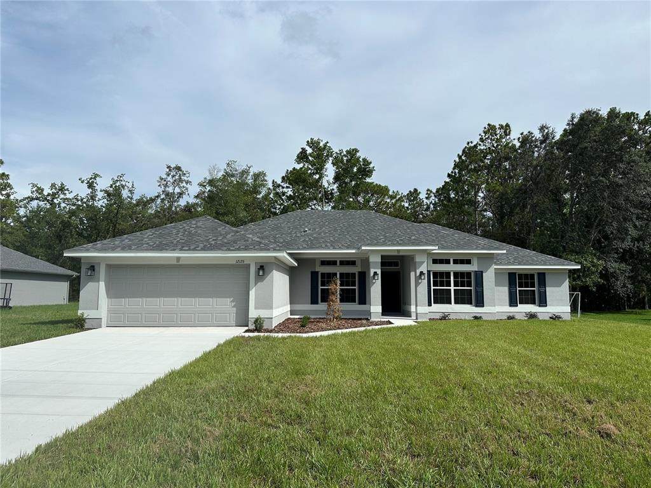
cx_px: 326
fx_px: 451
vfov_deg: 56.8
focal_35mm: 24
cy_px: 244
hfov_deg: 71.6
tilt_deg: +6.4
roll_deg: -0.7
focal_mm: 6.86
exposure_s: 1/6623
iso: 80
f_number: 1.78
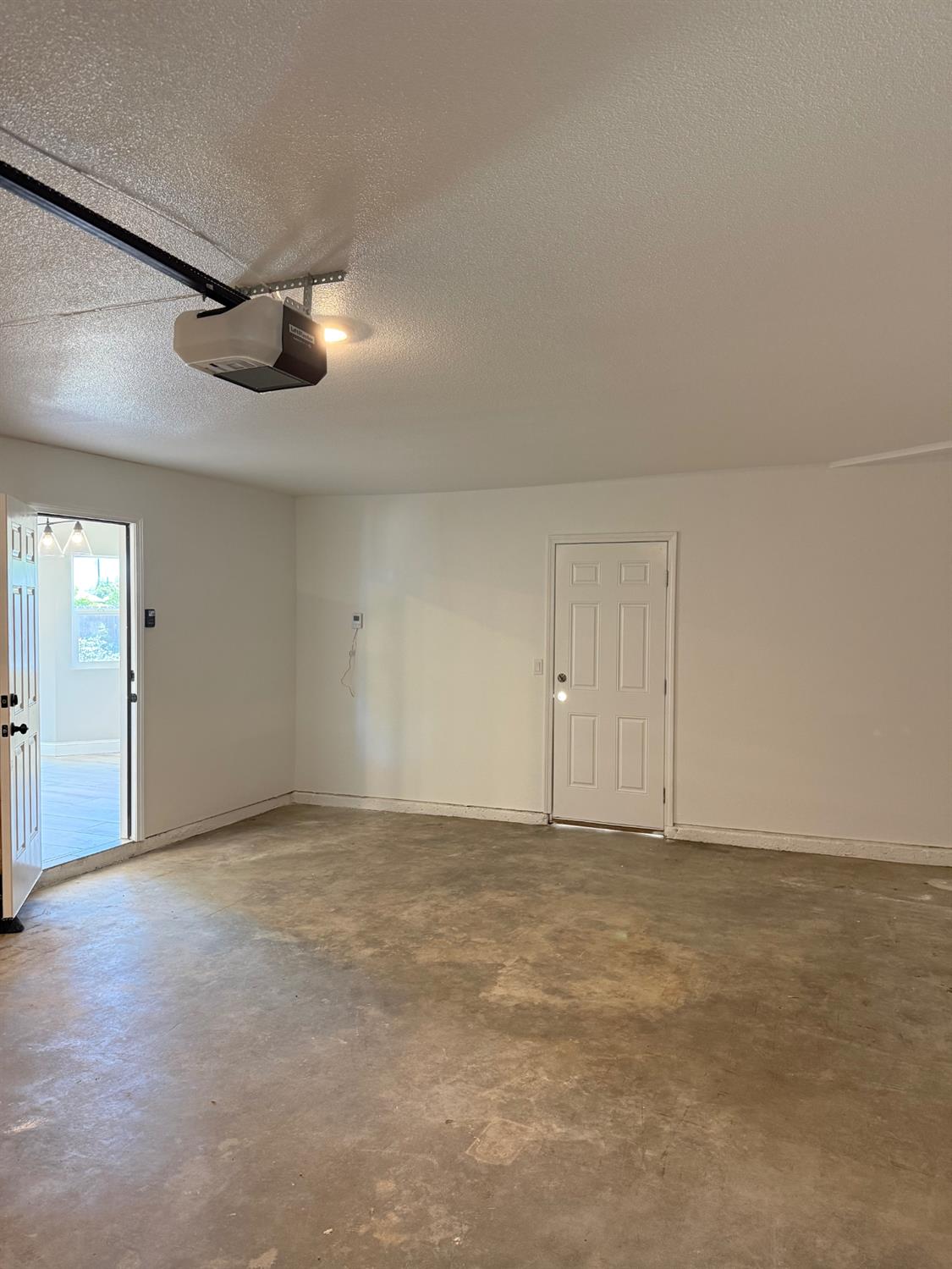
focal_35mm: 24
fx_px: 880
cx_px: 476
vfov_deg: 71.6
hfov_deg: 56.8
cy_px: 634
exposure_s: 1/60
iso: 320
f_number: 1.78
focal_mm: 6.76
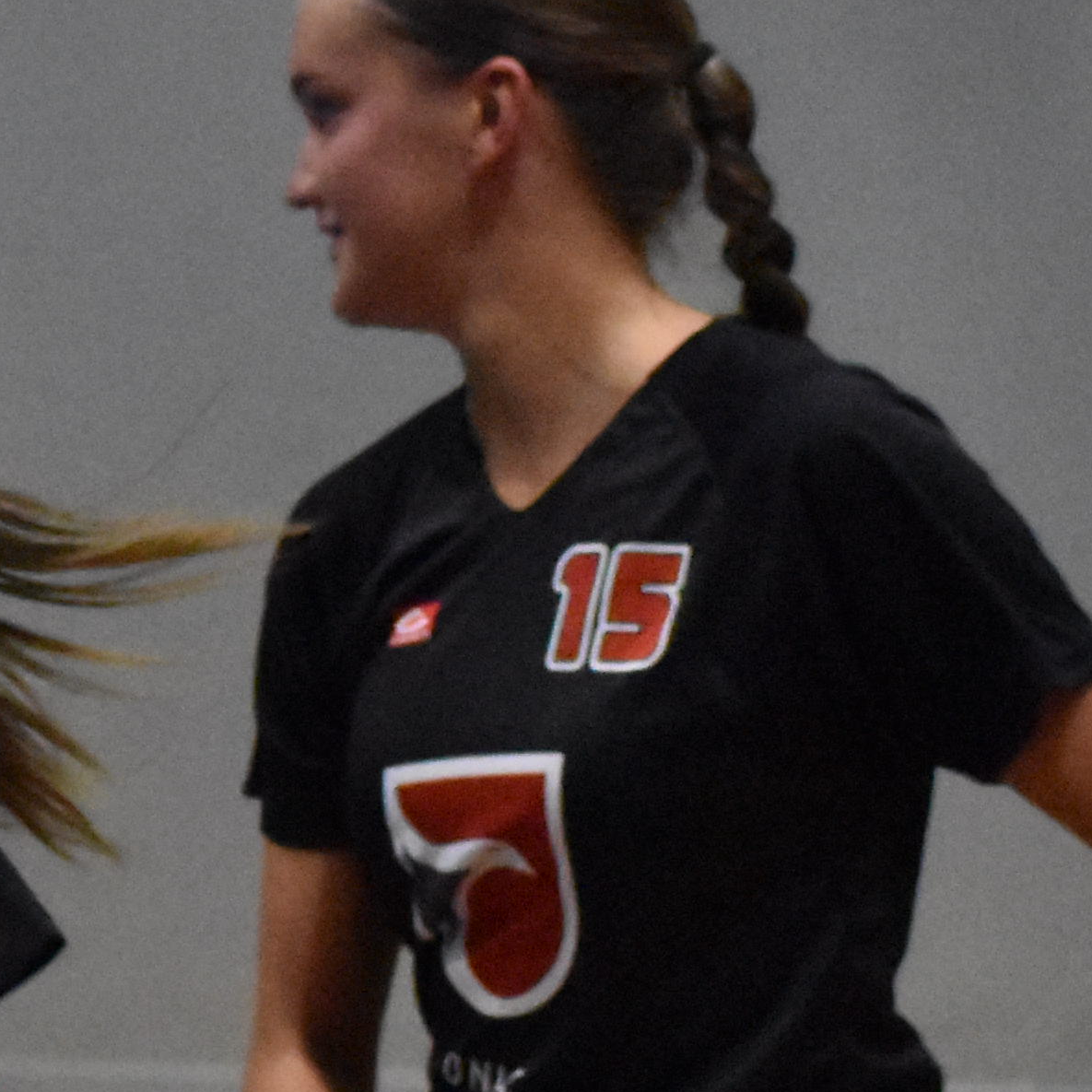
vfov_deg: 3.9
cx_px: -738
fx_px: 16132
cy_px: 1414
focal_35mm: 452
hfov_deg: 3.9
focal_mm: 70
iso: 8000
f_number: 5.6
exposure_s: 1/400
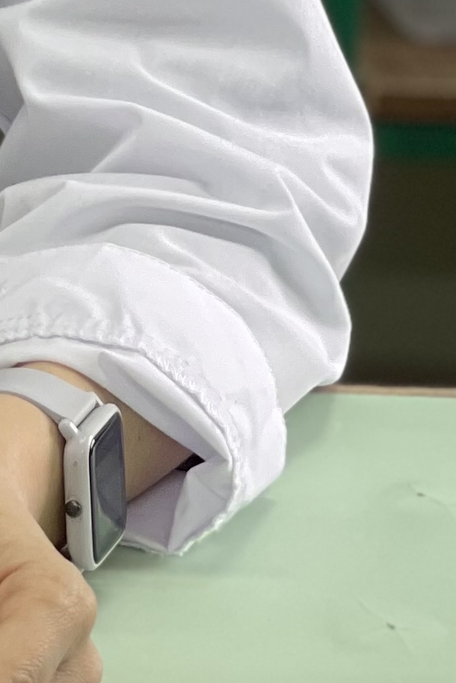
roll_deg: -1.6
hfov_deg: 4.8
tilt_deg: -12.2
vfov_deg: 7.2
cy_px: -631
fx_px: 5278
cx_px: -522
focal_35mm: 278
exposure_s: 1/100
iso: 125
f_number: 2.2
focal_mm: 7.5
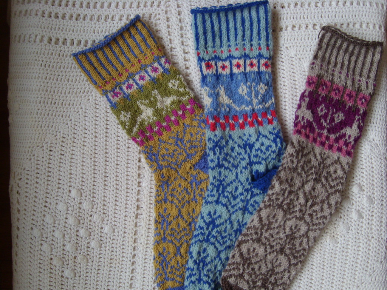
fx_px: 391
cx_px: 194
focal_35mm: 35
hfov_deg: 52.6
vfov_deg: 40.7
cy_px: 145
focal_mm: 5.8
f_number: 2.8
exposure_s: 1/35
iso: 50
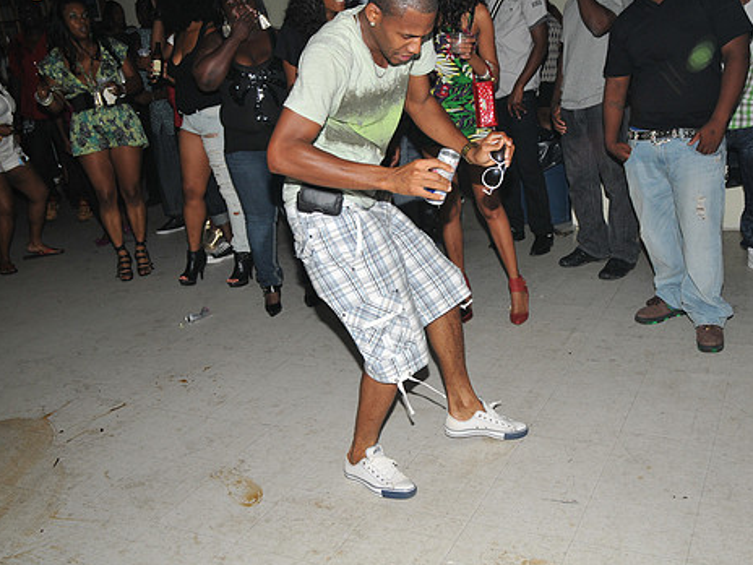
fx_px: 783
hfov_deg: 51.1
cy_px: 269
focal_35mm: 36
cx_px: 437
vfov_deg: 39.6
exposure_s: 1/250
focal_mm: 20
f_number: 5
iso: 320
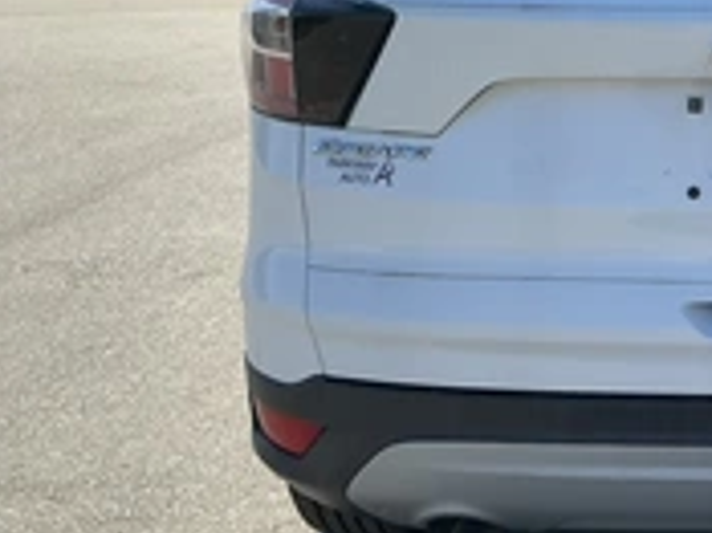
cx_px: 757
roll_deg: +2.9
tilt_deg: -7.8
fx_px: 1315
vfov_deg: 22.6
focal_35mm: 64
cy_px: 118
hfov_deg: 28.0
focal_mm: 3
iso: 25
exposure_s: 1/1577
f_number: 1.8
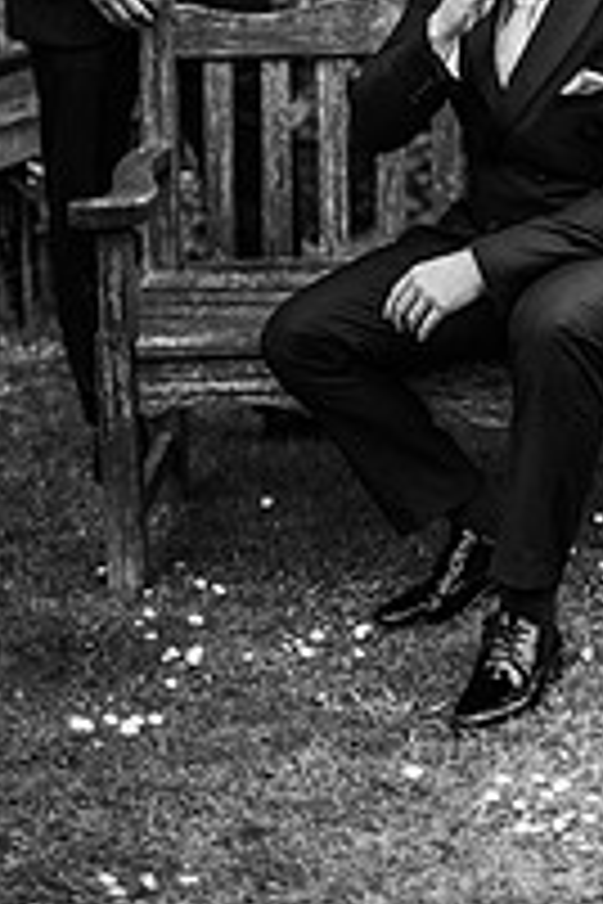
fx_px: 2814
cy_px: 4
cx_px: 536
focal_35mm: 112
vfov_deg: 17.8
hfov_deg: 12.1
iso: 400
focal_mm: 50
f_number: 1.4
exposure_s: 1/6400
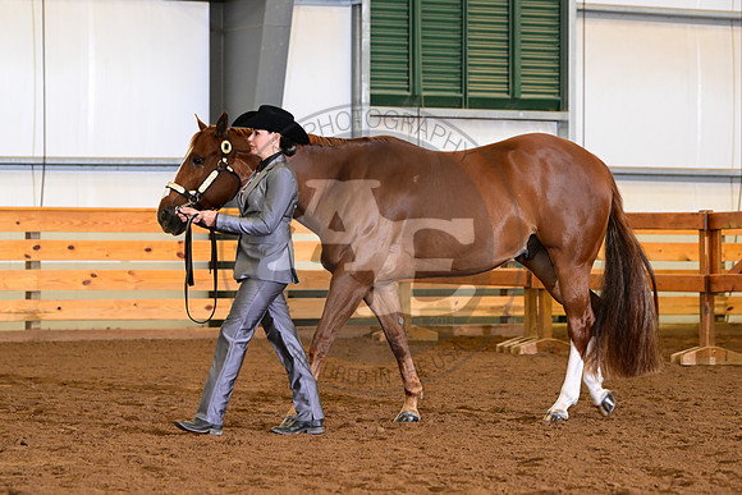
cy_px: 248
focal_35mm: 155
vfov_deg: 8.9
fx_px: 3195
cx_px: 371
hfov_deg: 13.2
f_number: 5.6
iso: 2500
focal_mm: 155
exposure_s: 1/125
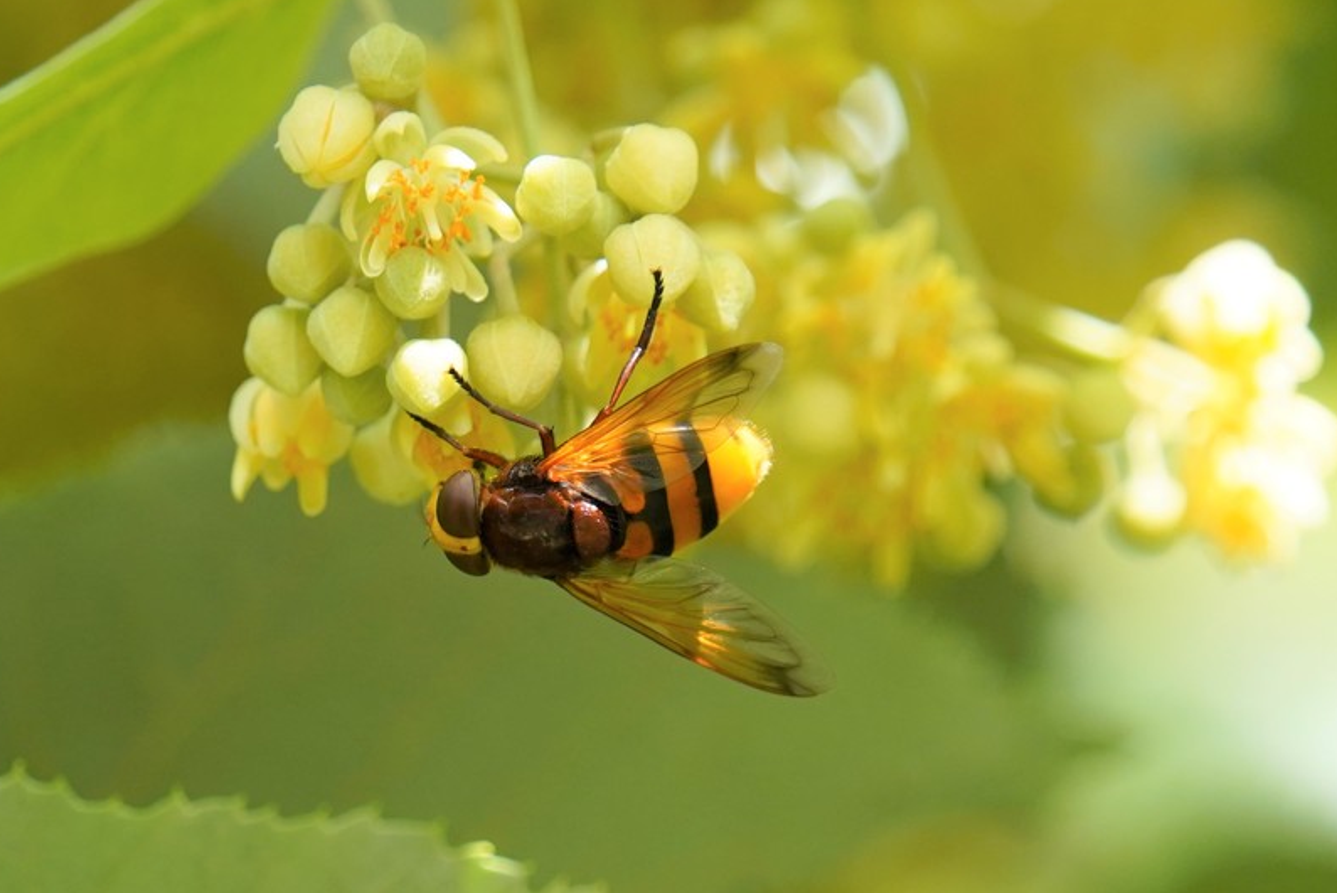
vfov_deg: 2.2
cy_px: 519
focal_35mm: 615
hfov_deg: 3.3
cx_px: 567
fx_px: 22861
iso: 1250
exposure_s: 1/500
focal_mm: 509.3
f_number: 6.3
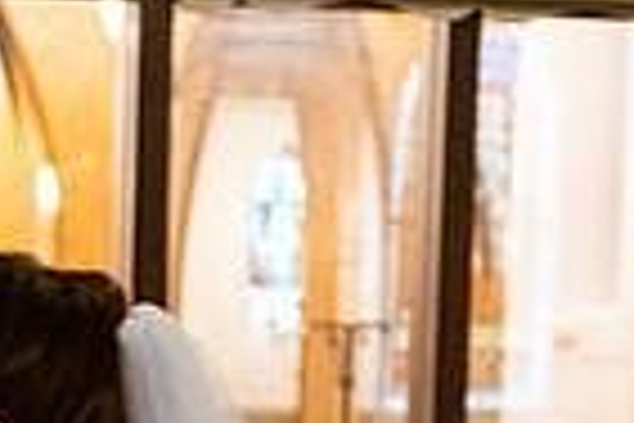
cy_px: 808
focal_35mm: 197
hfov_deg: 10.3
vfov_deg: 6.8
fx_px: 3469
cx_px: -157
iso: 2500
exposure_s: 1/160
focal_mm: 48
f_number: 3.5
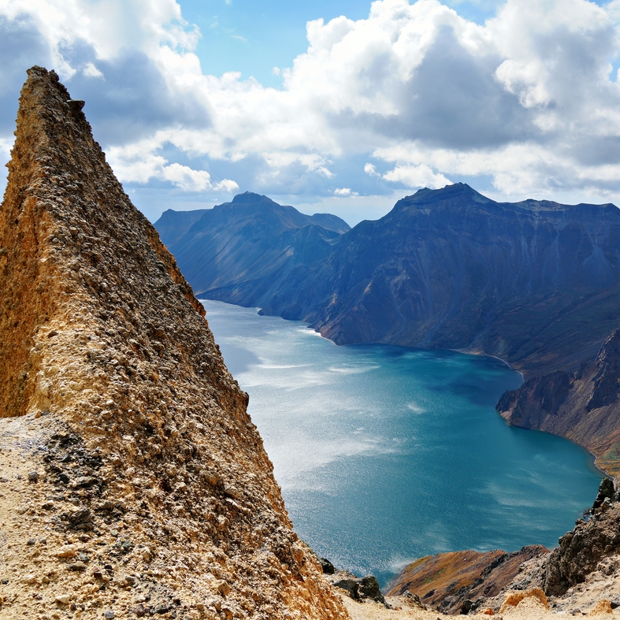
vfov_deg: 47.2
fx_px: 709
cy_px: 306
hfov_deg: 46.7
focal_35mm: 35
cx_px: 395
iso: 100
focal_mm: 18
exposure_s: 1/200
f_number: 10
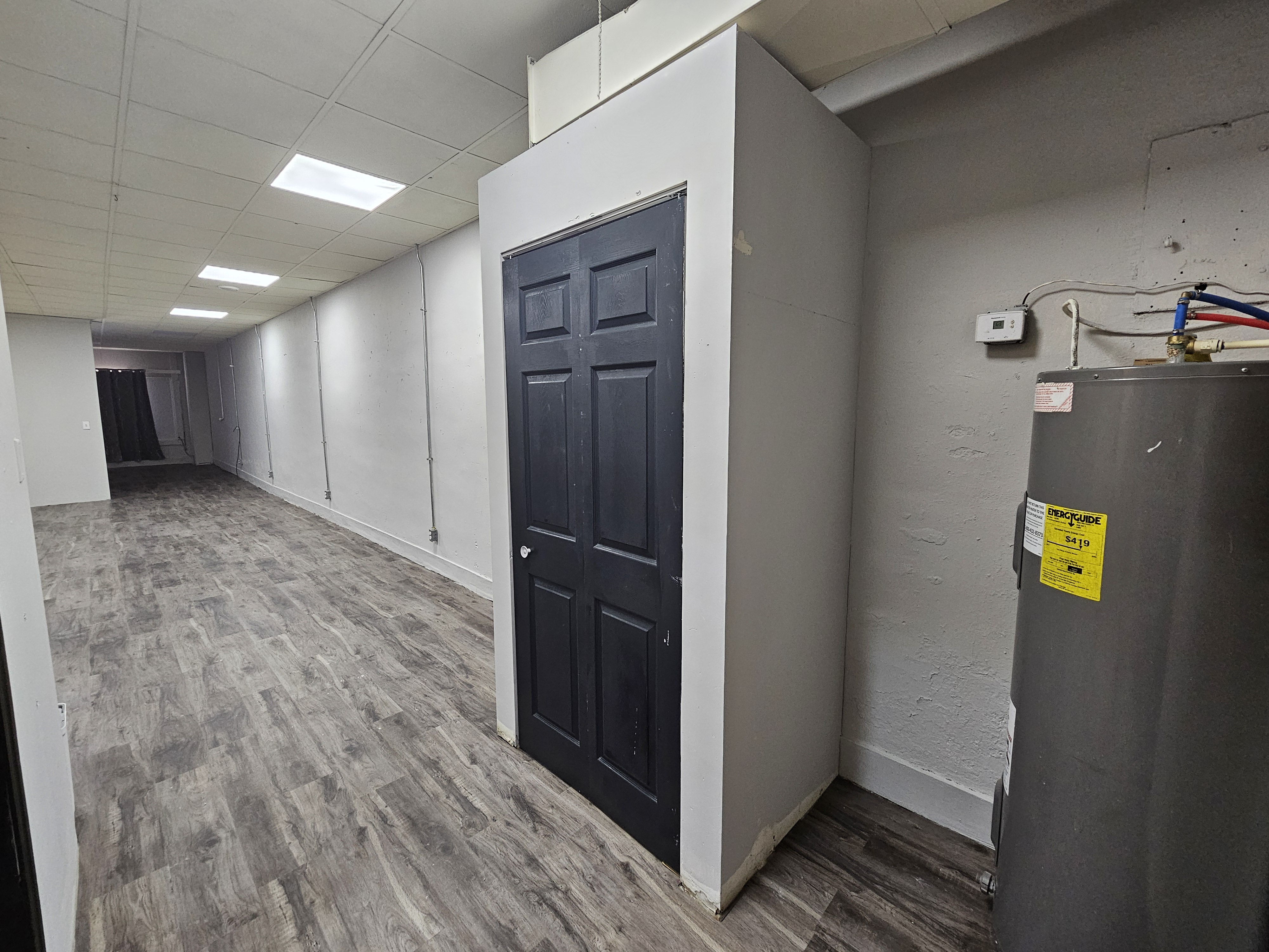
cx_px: 634
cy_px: 476
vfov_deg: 89.9
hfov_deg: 106.2
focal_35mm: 13
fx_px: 477
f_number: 2.2
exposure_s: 1/60
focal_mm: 2.2
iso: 250
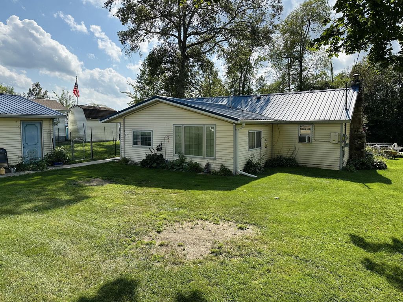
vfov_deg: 56.8
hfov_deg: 71.6
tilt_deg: -4.7
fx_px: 279
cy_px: 151
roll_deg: -0.2
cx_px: 202
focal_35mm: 24
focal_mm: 6.86
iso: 80
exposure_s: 1/3597
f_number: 1.78
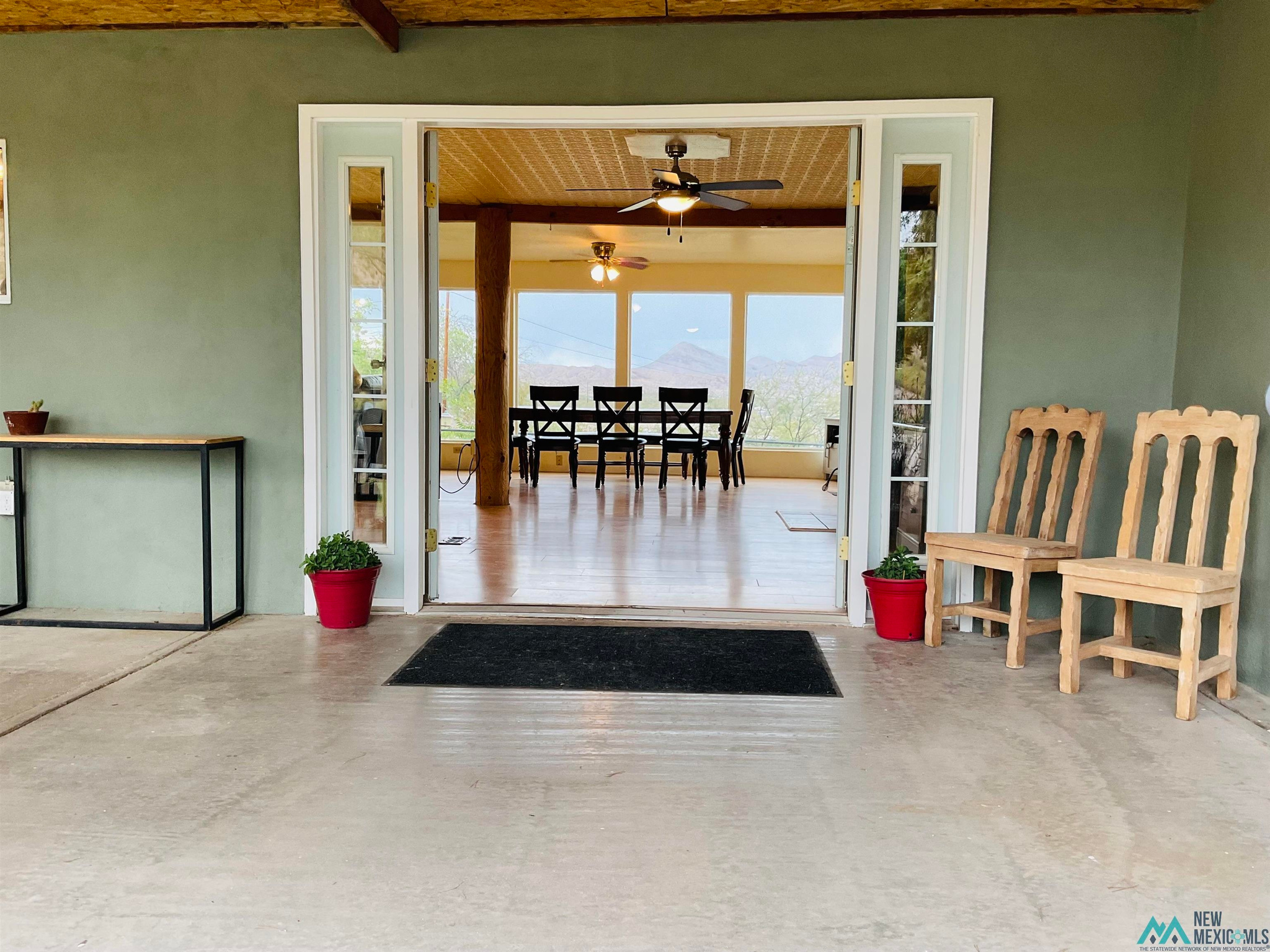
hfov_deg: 61.7
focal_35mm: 29
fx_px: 1064
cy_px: 476
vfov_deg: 48.2
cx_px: 635
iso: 40
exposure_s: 1/60
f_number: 1.8
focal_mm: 3
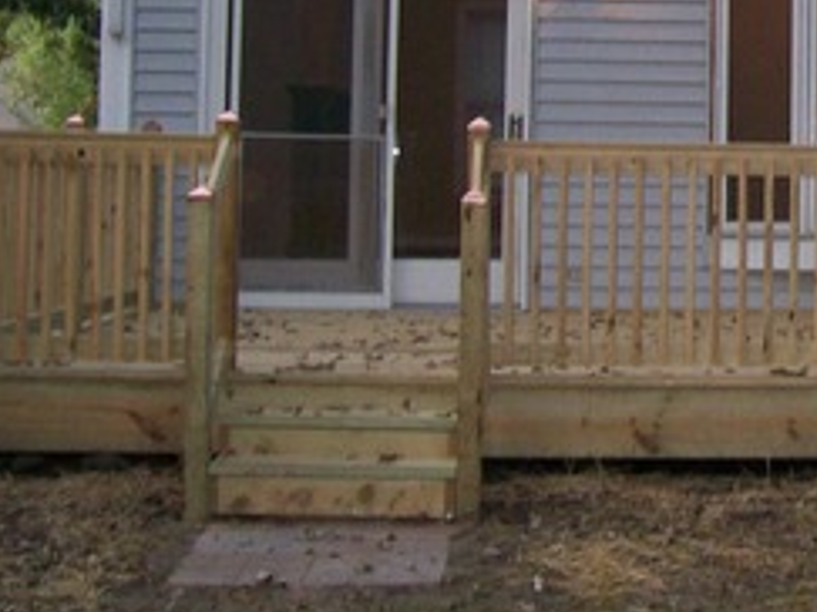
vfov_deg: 15.2
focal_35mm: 95
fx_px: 2241
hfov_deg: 19.5
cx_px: 958
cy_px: -13
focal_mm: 6
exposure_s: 1/64
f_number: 2.7
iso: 140
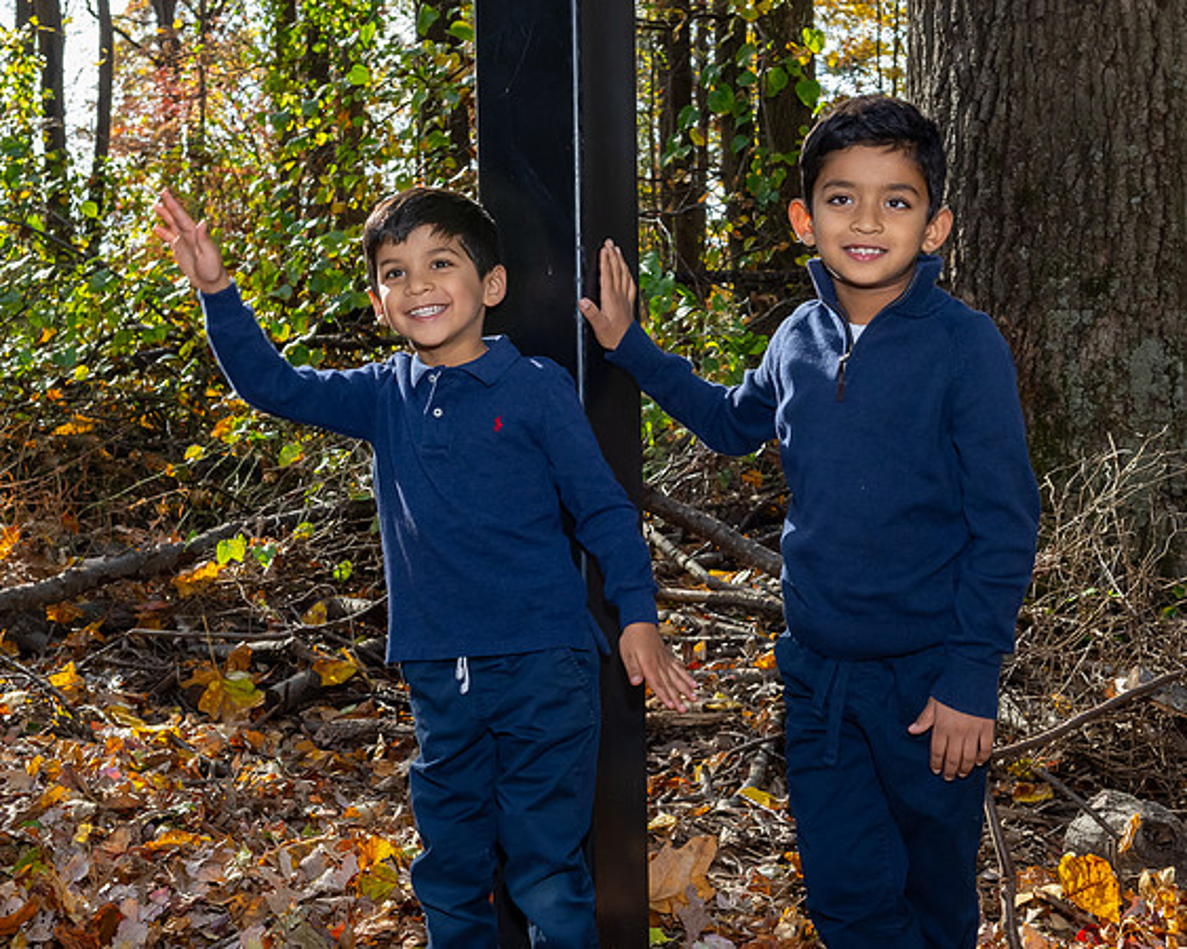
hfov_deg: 32.2
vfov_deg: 26.0
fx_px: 2051
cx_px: 676
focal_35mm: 58
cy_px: 457
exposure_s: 1/250
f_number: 7.1
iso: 800
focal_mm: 31
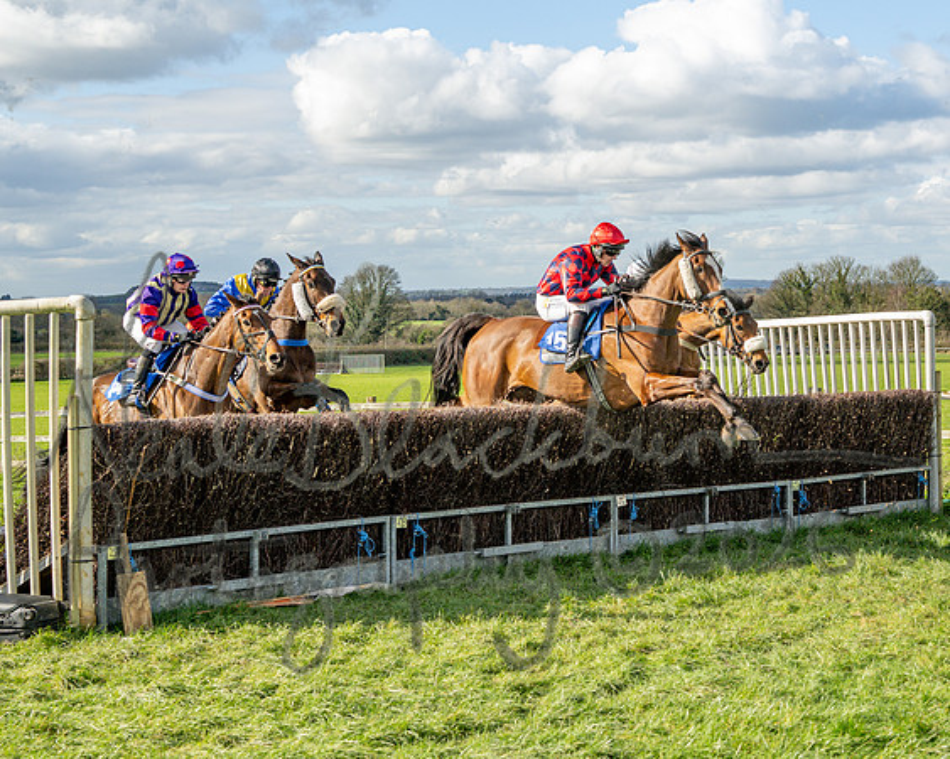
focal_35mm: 70
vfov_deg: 21.9
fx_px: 1965
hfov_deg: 26.9
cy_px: 368
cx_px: 679
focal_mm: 41
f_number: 4
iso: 400
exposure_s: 1/1600
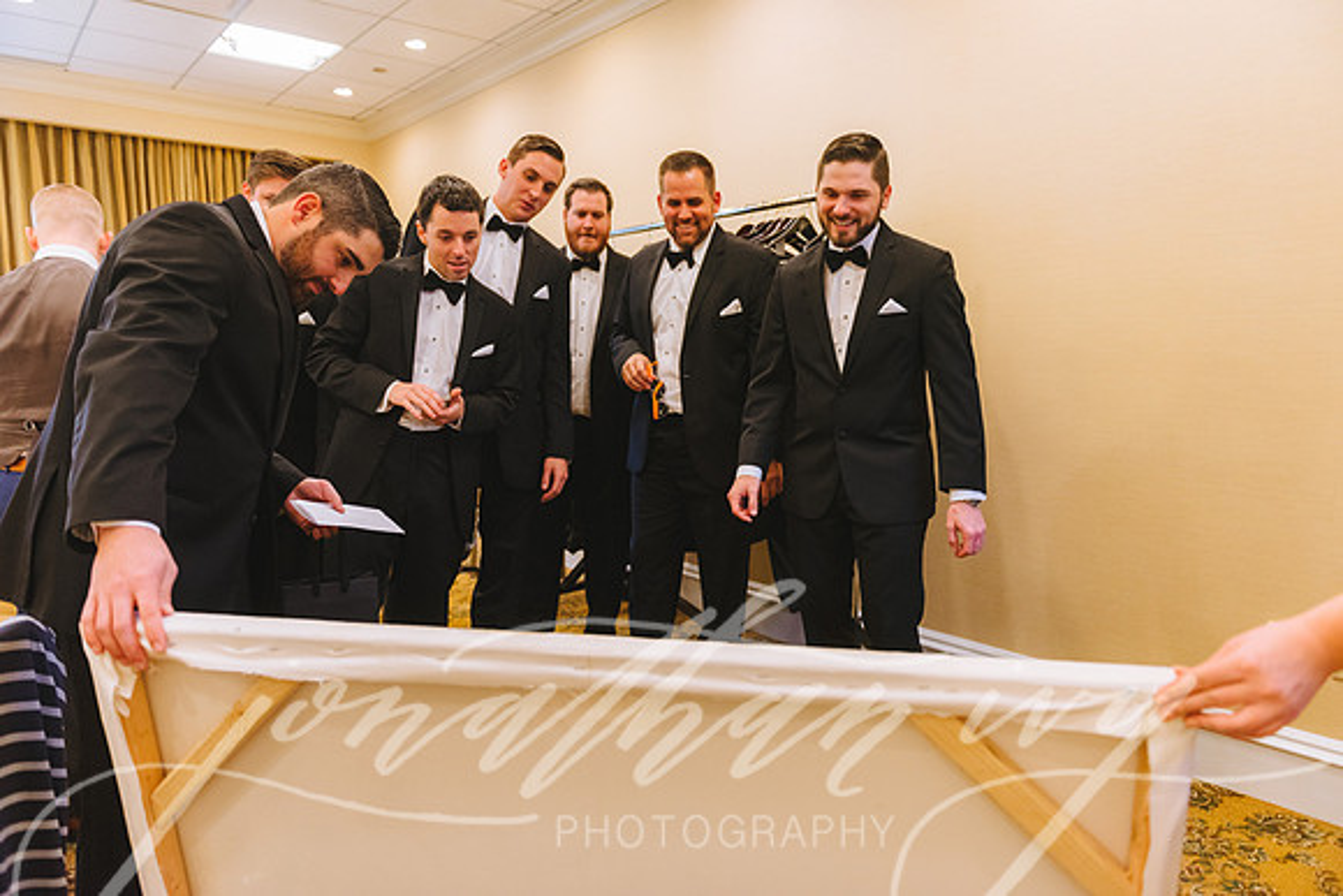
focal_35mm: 24
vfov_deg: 53.2
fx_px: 896
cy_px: 448
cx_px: 672
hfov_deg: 73.7
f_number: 2.8
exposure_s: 1/400
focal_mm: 24
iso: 1250
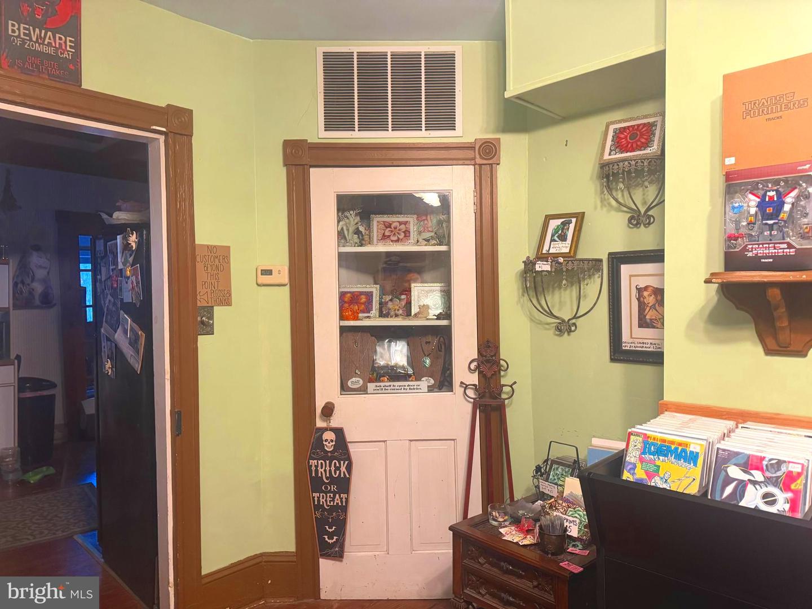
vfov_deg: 56.8
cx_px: 406
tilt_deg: -3.3
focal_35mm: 24
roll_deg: +1.9
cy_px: 304
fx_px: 563
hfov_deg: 71.6
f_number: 1.78
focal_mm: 6.76
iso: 400
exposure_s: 1/60
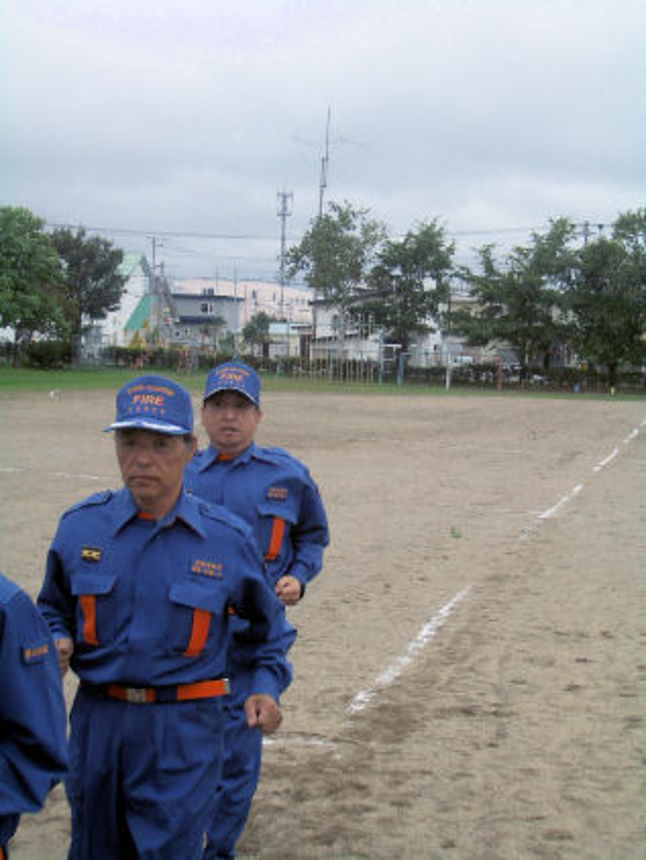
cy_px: 430
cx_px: 323
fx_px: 1541
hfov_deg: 23.7
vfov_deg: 31.2
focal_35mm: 62
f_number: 3.5
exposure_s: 1/640
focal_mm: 10.2
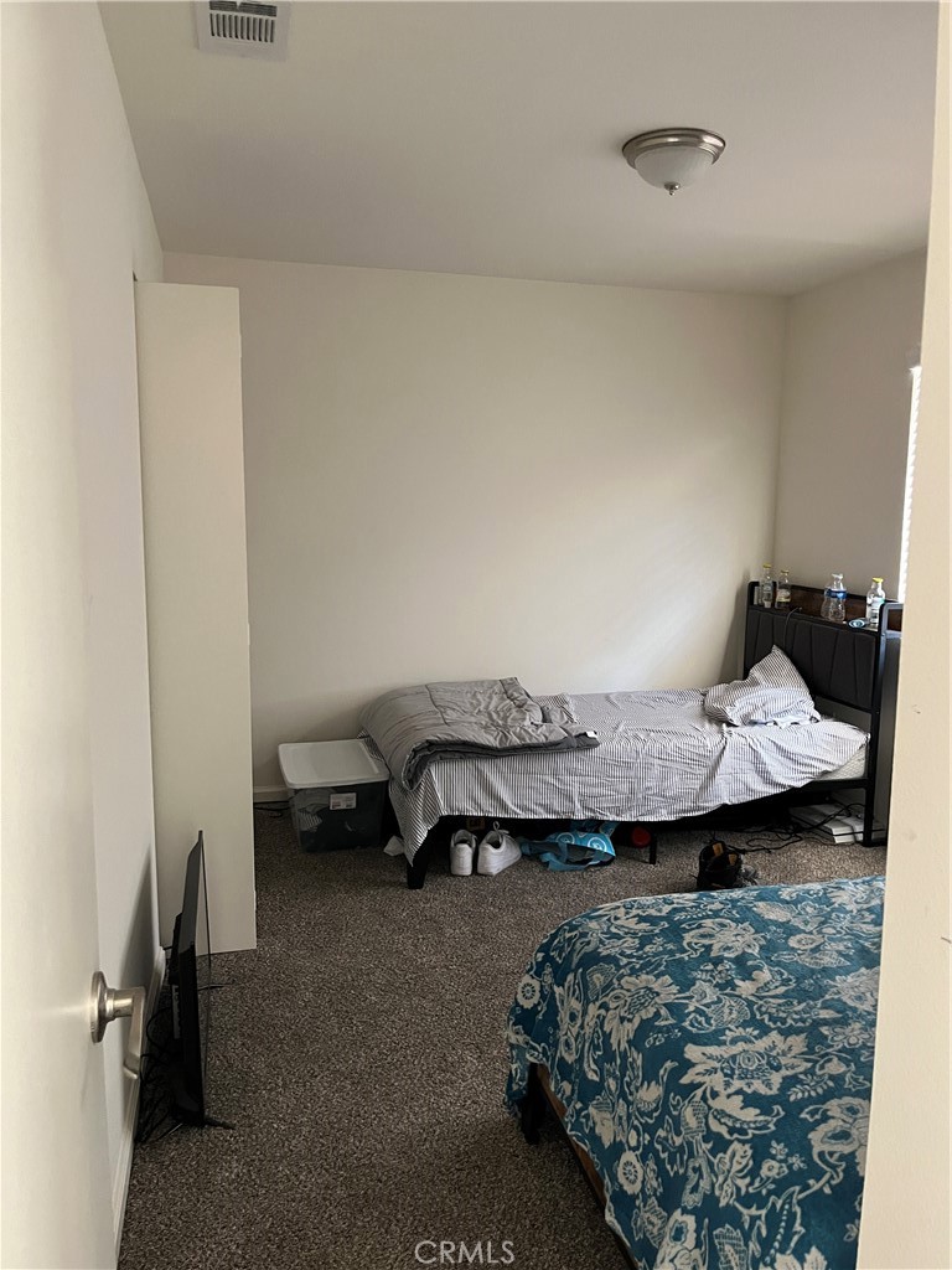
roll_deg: +1.0
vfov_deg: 67.3
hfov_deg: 53.1
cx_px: 476
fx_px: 953
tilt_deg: -6.8
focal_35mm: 26
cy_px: 635
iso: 500
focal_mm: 5.1
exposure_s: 1/54
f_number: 1.6
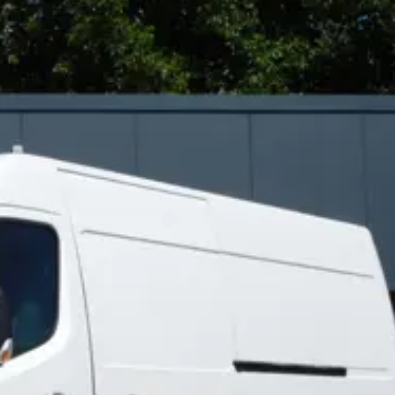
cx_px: -57
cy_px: 325
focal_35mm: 125
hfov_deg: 13.6
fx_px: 1614
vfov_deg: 13.9
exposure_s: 1/1600
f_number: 4
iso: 125
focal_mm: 9.9
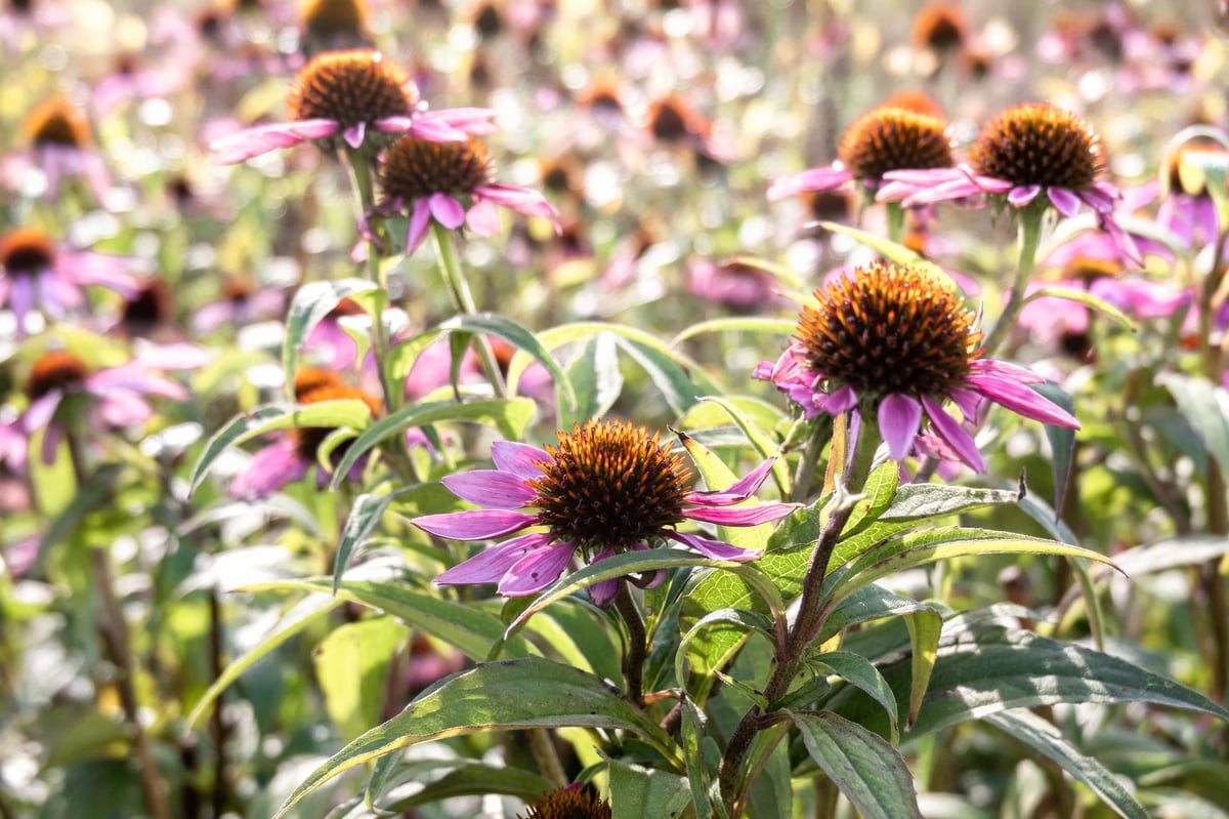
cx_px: 614
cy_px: 410
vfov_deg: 21.2
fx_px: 2184
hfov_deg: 31.4
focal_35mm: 64
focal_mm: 23.39
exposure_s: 1/640
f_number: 4
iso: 320
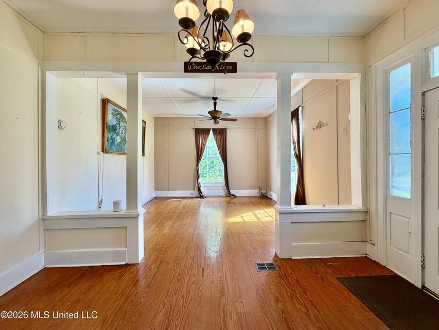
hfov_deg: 102.1
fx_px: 178
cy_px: 165
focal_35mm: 14
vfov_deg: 85.7
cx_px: 220
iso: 125
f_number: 2.2
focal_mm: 2.22
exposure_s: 1/120
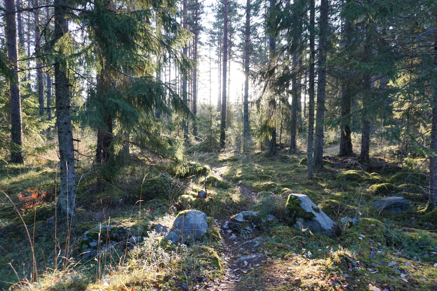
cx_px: 218
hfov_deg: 73.7
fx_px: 291
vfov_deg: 53.1
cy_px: 146
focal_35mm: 24
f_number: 4
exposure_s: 1/60
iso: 200
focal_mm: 16
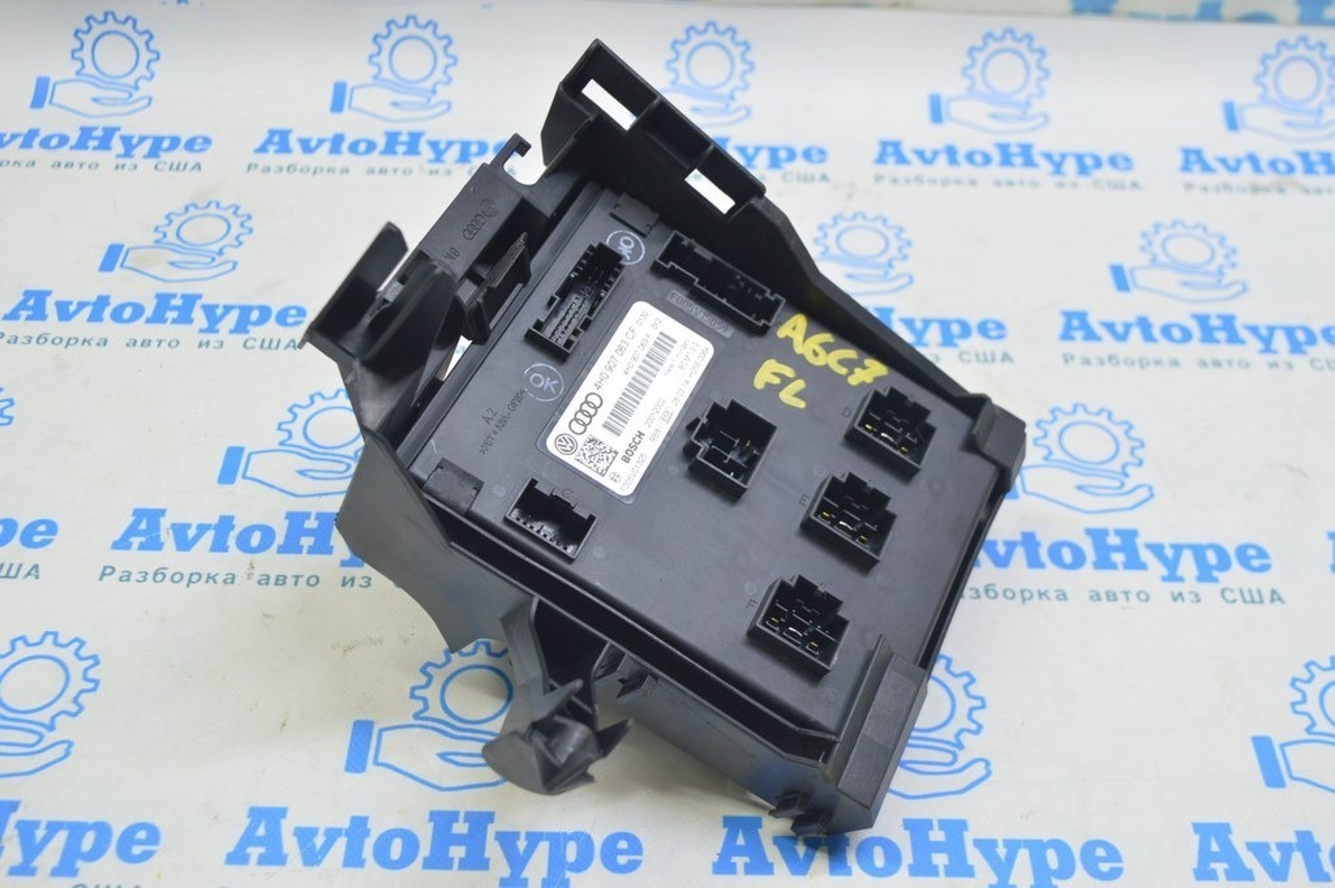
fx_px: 1501
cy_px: 444
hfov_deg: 48.0
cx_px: 668
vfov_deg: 33.0
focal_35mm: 40
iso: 400
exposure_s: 1/20
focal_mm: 27
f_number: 5.6
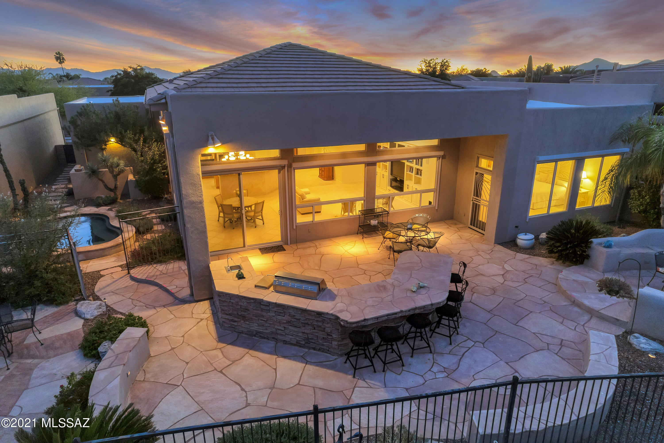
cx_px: 332
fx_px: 406
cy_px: 222
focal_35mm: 22
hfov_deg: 78.6
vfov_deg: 57.2
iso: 150
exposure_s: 1/15
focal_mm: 8.38
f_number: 2.8
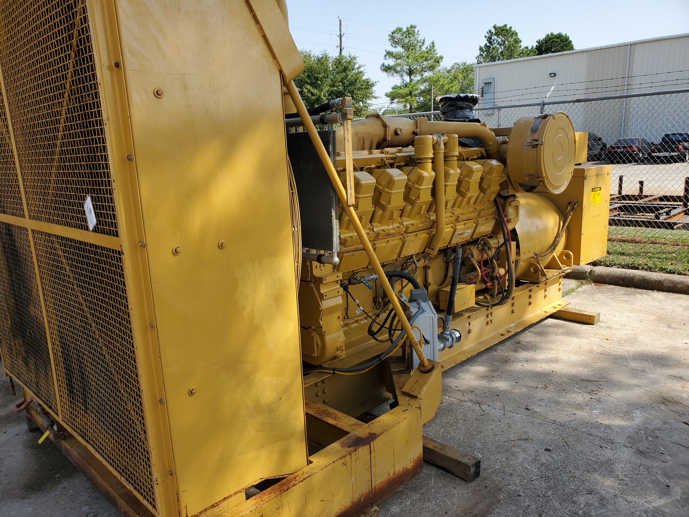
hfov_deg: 67.3
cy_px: 258
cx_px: 344
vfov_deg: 53.1
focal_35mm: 26
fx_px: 518
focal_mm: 4.3
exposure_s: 1/813
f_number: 2.4
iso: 50
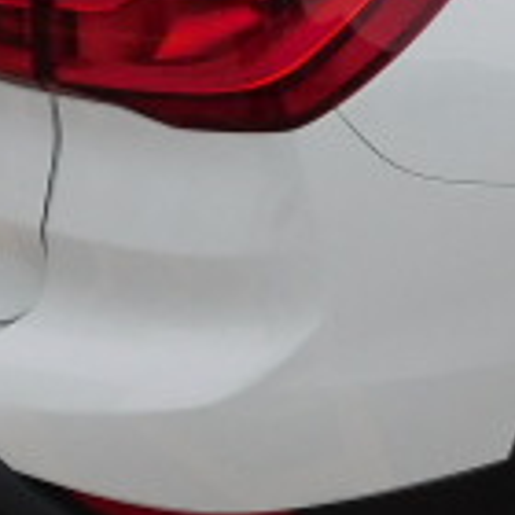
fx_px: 1565
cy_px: 33
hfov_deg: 18.5
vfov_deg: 18.3
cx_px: 427
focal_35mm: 93
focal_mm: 4
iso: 125
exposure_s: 1/1000
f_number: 3
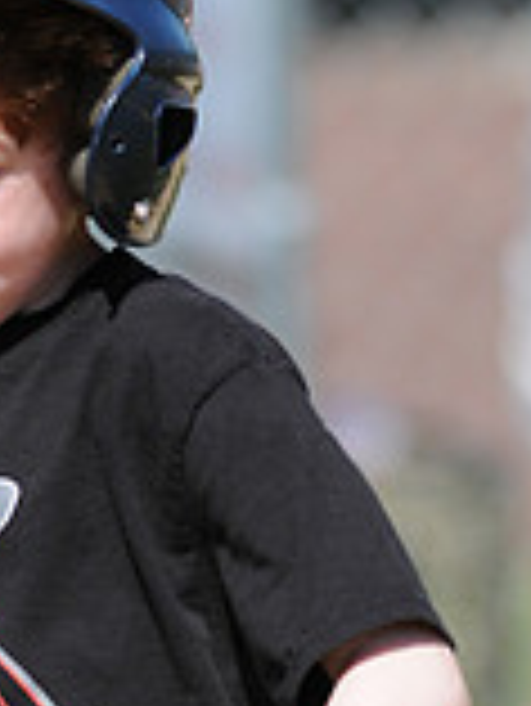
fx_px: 32578
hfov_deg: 0.9
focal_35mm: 1595
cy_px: 998
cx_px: 7
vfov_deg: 1.2
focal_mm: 300
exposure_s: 1/1600
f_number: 4
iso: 200
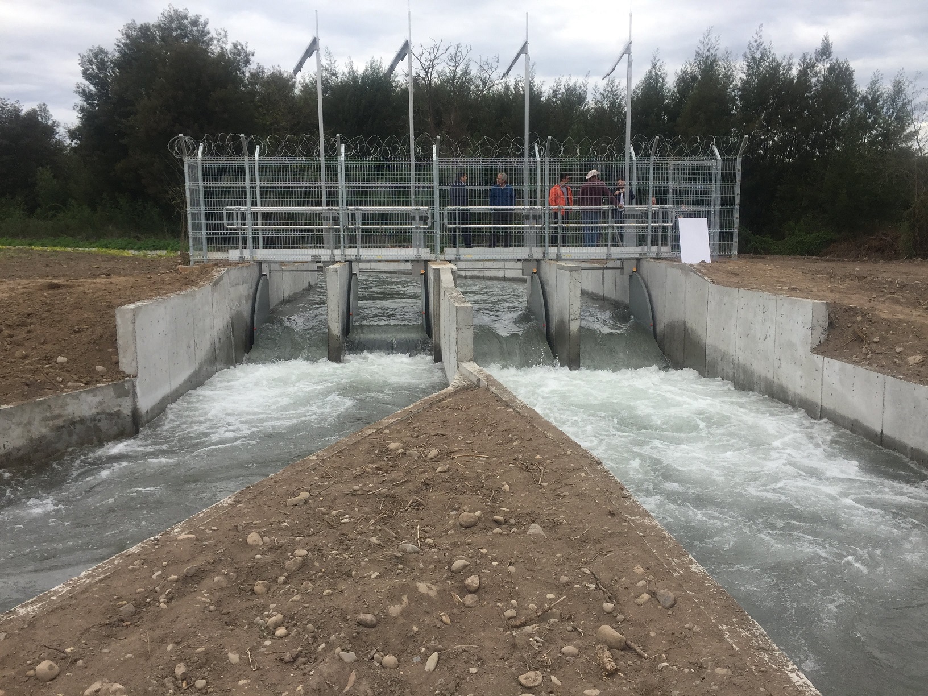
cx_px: 464
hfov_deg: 61.7
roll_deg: -0.1
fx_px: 777
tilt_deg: -9.0
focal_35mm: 29
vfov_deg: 48.2
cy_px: 348
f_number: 2.2
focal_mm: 4.15
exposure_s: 1/942
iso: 32
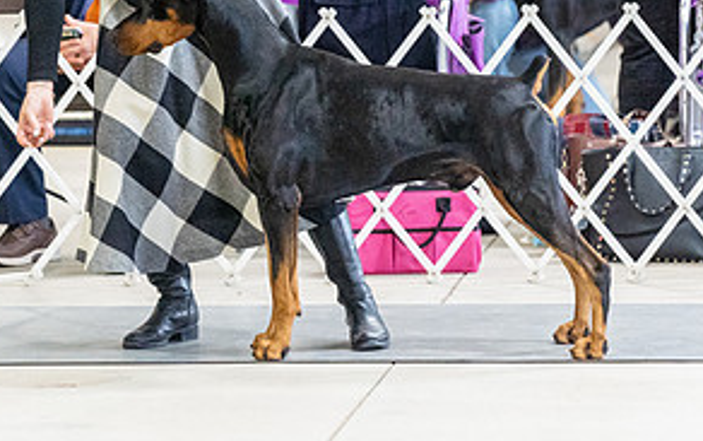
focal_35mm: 334
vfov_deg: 3.9
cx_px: 142
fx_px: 6404
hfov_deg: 6.3
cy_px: -18
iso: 6400
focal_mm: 165
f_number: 4
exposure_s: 1/320
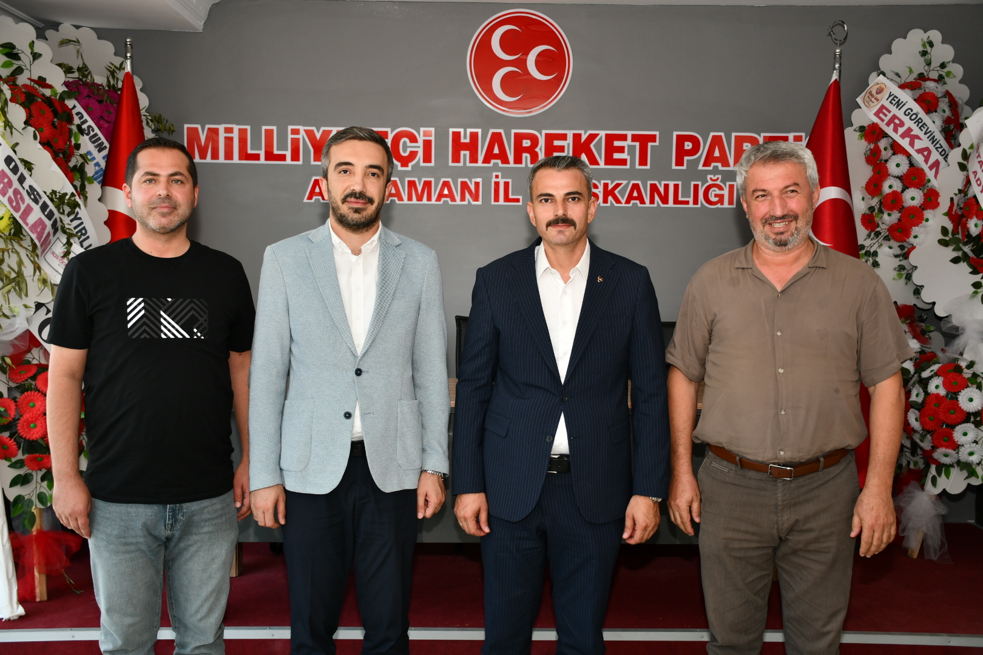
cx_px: 492
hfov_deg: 48.5
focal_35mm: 40
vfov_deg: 33.4
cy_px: 328
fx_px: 1092
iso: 200
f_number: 4
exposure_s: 1/60
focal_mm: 27
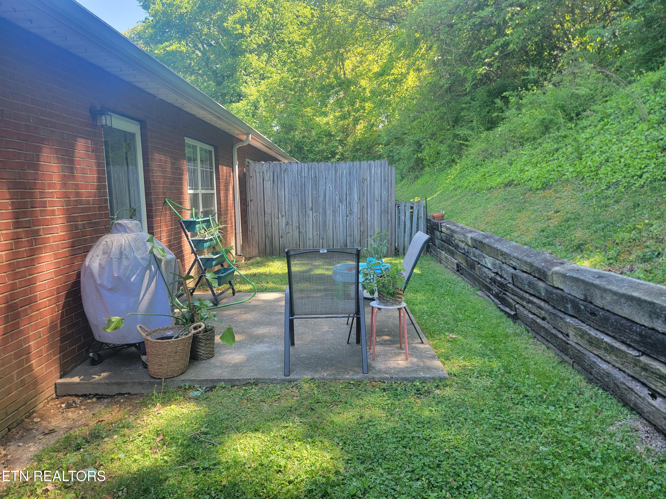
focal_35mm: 24
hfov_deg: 71.6
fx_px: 462
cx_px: 333
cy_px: 250
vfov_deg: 56.8
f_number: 1.8
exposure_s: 1/120
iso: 50
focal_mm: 6.7
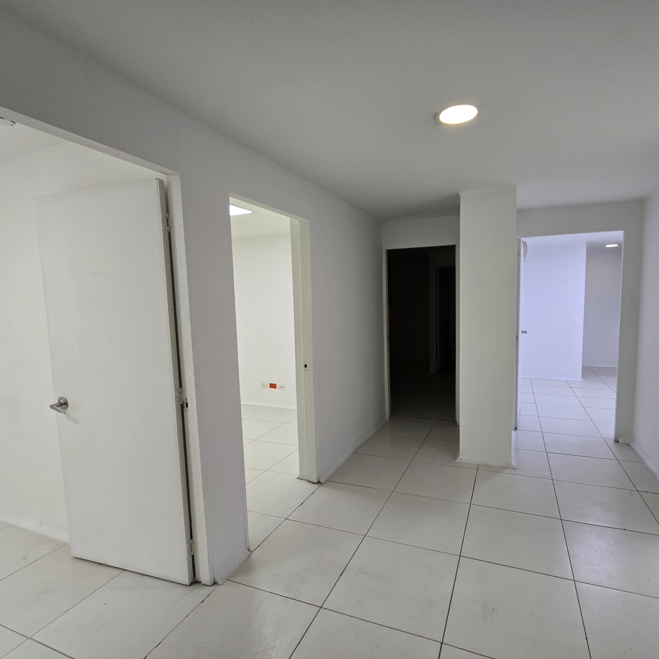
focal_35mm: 16
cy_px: 339
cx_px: 371
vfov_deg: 87.4
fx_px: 345
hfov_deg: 87.0
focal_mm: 2.2
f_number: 2.2
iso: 100
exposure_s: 1/60
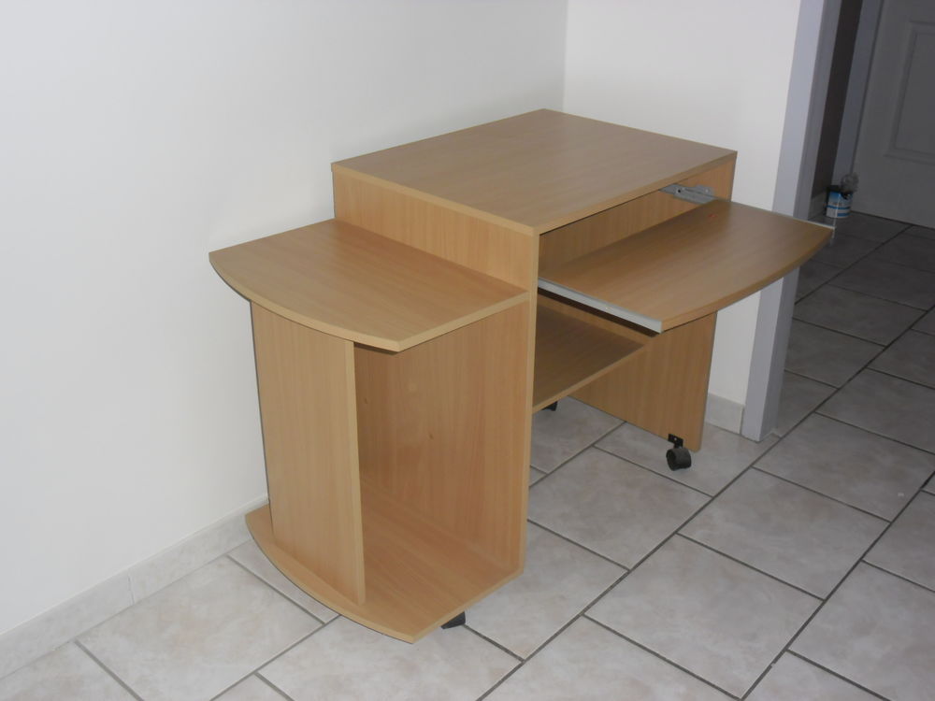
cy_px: 350
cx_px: 468
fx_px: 999
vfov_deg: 38.7
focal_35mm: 37
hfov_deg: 50.1
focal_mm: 6.6
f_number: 4
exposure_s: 1/45
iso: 100
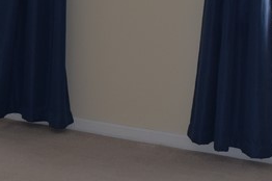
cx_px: -39
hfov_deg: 17.6
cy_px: -59
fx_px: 845
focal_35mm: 112
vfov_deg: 11.8
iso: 200
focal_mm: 18
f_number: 5.6
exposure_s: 1/125
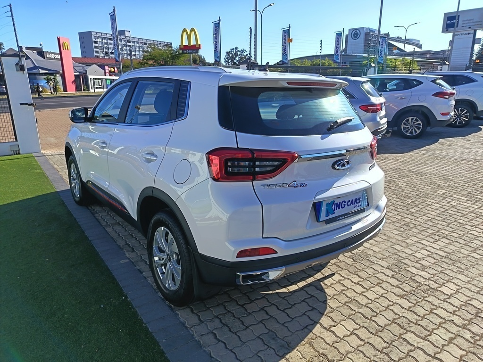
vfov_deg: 56.8
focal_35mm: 24
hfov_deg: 71.6
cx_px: 242
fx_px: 335
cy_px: 181
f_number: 1.75
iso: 100
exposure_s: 1/760
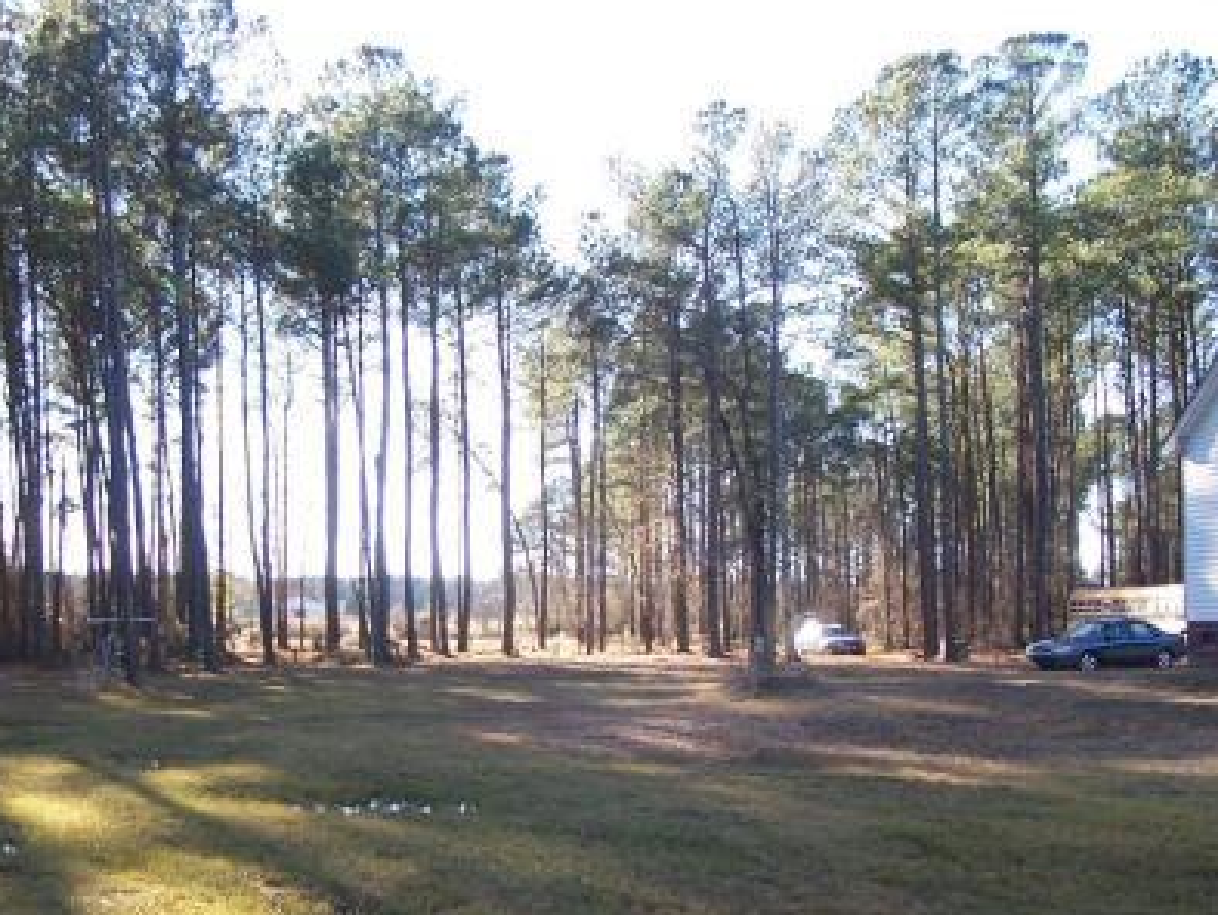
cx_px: 587
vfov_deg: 26.0
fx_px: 1972
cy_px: 606
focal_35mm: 56
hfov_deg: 34.3
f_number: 2.8
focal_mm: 6.3
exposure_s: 1/180
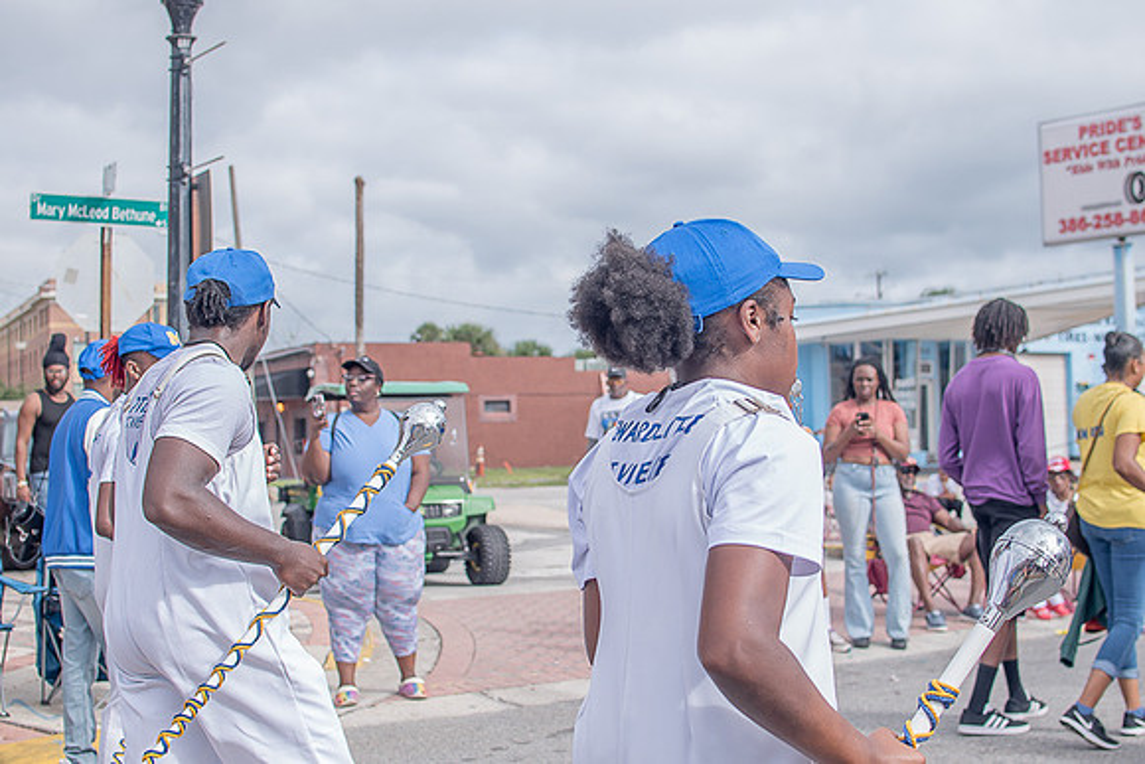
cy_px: 382
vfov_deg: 26.0
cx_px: 572
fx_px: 1654
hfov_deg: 38.2
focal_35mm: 52
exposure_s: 1/500
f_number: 4
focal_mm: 35
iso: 100
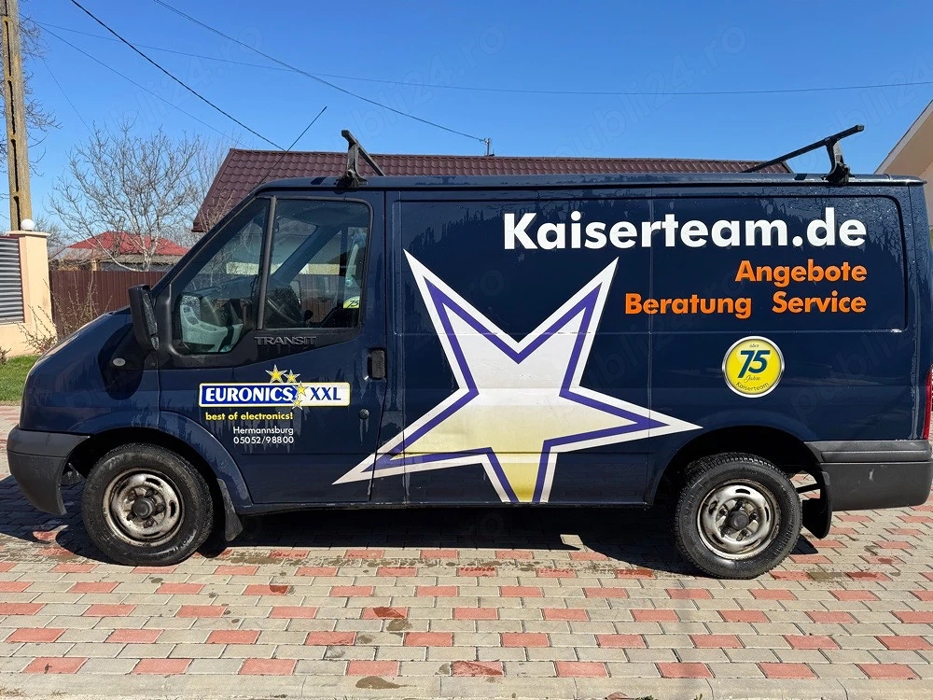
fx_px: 647
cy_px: 350
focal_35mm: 24
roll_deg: +0.4
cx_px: 466
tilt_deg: -7.6
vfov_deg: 56.8
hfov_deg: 71.6
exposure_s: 1/4950
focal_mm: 6.76
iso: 80
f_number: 1.78
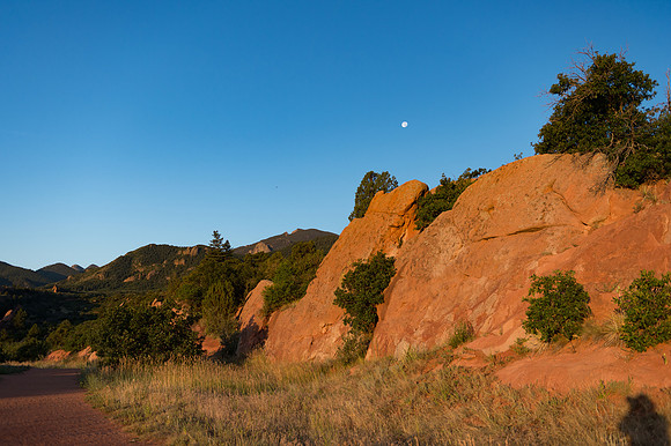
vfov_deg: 37.8
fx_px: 652
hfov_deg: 54.5
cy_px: 223
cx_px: 336
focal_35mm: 35
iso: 360
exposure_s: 1/640
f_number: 3.5
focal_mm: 35
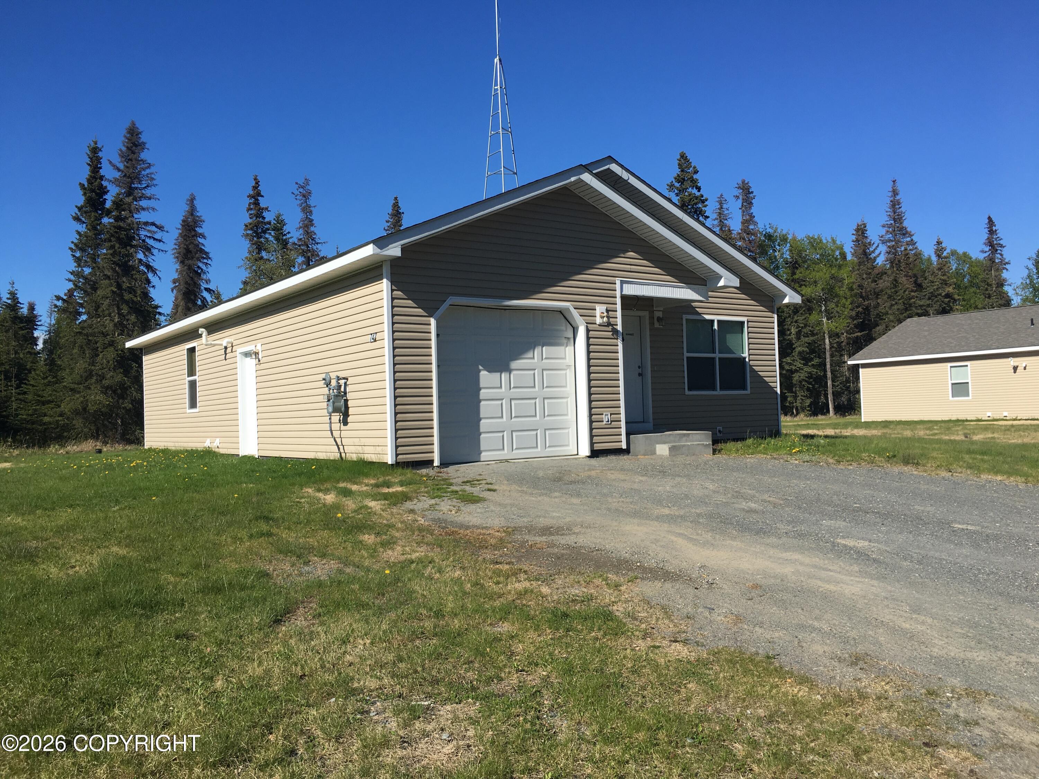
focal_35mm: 29
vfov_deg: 48.2
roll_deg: +1.8
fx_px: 870
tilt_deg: +2.1
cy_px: 390
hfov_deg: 61.7
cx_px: 520
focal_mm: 4.15
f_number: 2.2
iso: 25
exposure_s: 1/2024
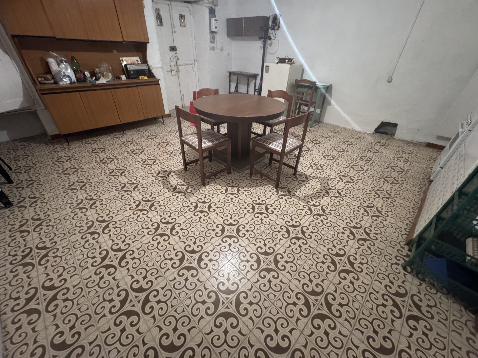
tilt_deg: -35.3
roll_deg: +2.3
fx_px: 193
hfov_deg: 102.1
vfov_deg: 85.7
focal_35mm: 14
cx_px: 239
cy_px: 179
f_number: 2.2
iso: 1000
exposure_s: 1/50
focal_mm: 2.22
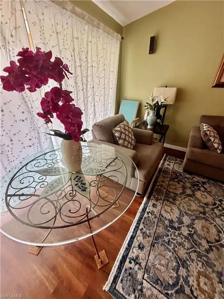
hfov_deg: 85.7
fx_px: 121
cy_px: 150
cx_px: 112
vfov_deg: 102.1
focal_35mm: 14
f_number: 2.2
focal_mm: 2.22
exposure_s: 1/120
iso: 320
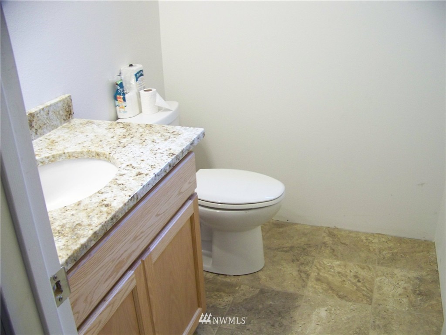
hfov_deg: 51.4
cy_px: 168
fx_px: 464
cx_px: 223
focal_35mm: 36
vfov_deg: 39.7
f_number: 2.8
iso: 200
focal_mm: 5.85
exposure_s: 1/30
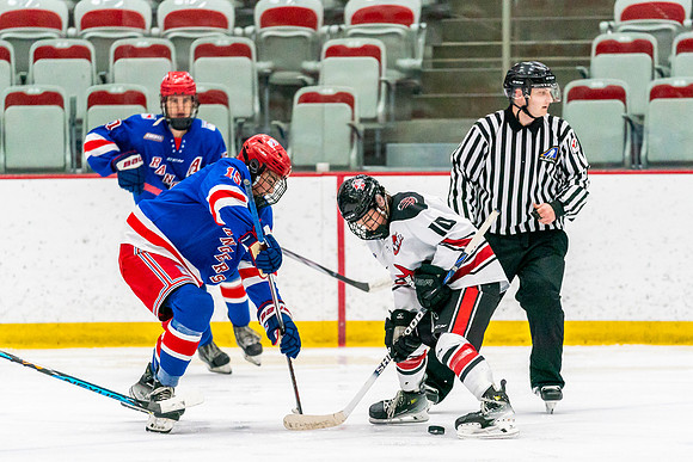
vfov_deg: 4.3
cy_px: 311
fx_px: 6197
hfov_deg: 6.4
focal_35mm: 322
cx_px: 332
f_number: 2.8
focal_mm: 200
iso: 3200
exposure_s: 1/1250
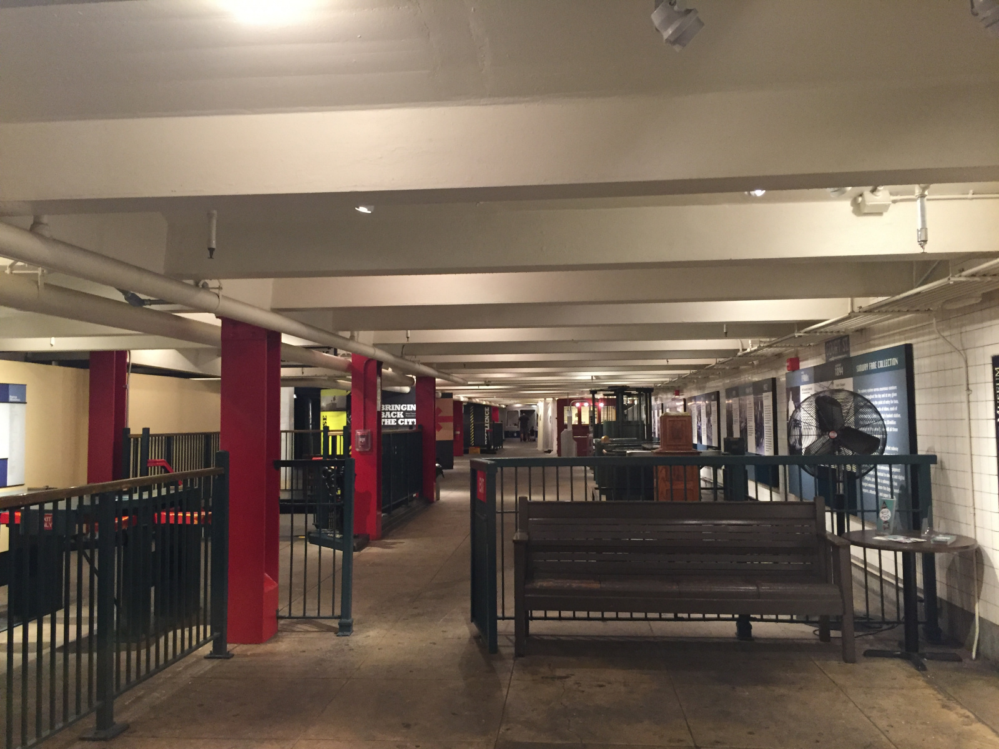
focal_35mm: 29
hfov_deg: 61.7
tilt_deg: +3.7
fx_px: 837
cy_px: 374
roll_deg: -0.6
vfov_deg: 48.2
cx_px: 500
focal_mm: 4.15
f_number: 2.2
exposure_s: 1/30
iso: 200
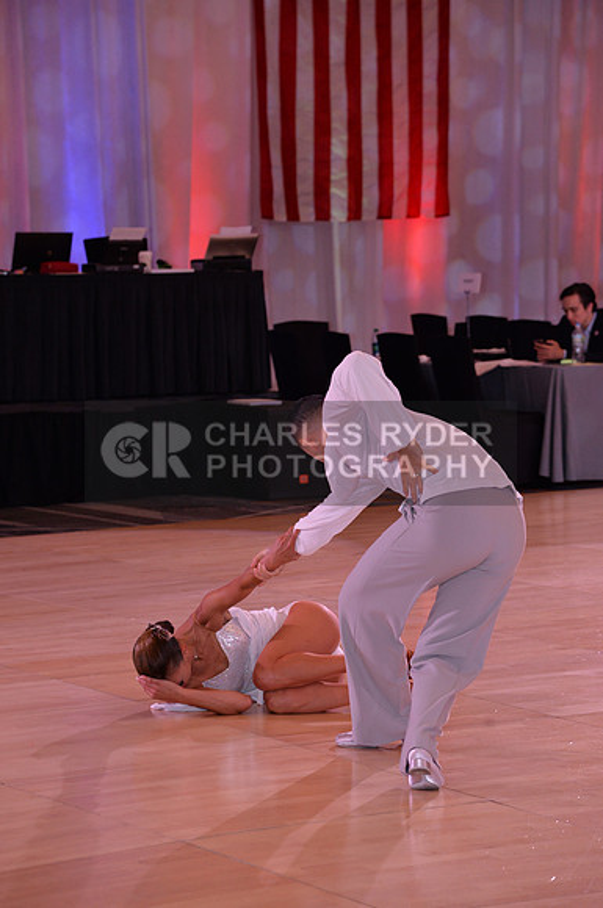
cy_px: 454
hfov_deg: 11.4
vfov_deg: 17.1
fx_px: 3024
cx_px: 302
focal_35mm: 120
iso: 1600
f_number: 5
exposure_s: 1/250
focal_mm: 120
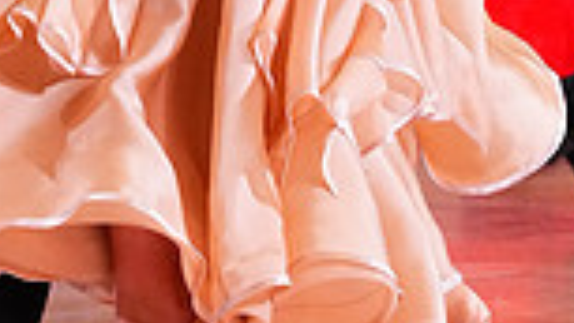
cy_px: -567
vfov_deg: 1.5
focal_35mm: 792
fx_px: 12052
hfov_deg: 2.7
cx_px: 216
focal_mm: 200
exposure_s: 1/320
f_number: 6.3
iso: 6400
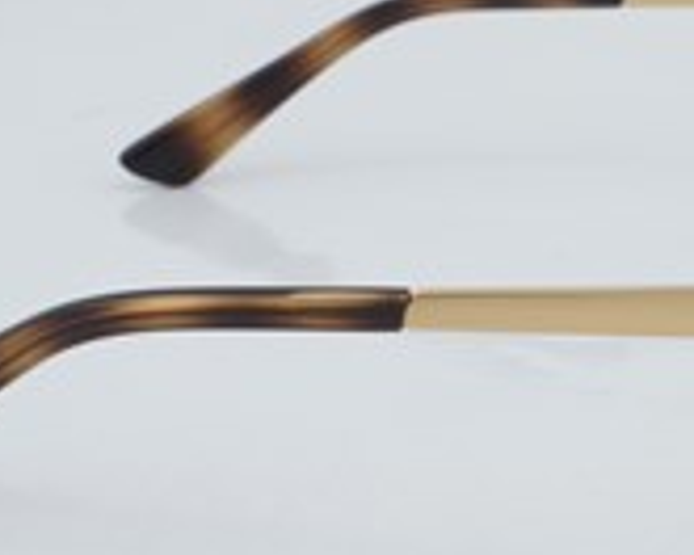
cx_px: 610
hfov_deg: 11.3
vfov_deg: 9.1
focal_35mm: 170
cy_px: 214
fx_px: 3492
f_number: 29
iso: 100
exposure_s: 1/4
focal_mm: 50
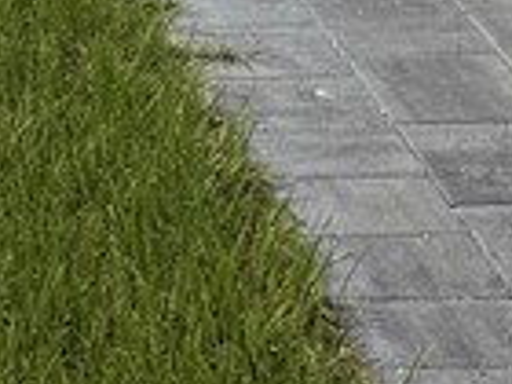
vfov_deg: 7.1
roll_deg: -0.7
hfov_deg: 10.7
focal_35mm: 175
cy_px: -951
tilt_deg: +1.0
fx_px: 2588
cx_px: -355
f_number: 1.78
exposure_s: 1/6173
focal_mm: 6.76
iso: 80
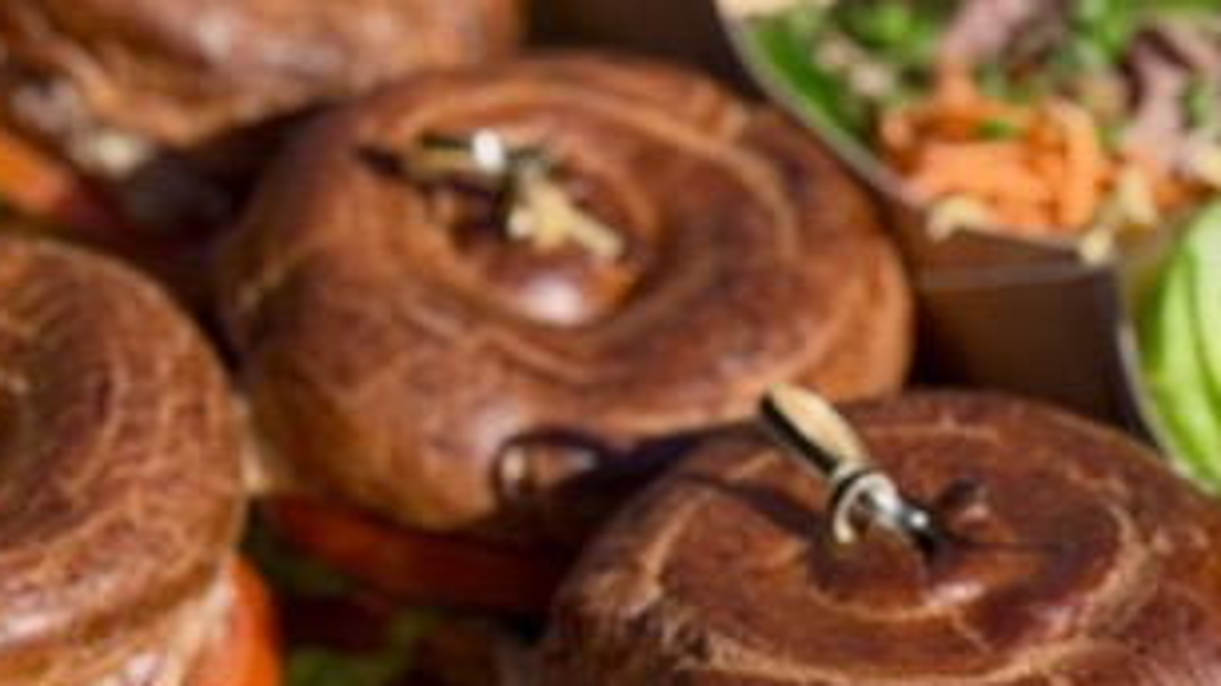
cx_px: 200
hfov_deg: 9.8
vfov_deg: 5.5
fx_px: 7089
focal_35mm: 219
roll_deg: -0.8
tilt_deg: -31.1
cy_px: 351
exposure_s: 1/3891
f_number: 1.78
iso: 64
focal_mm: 6.76
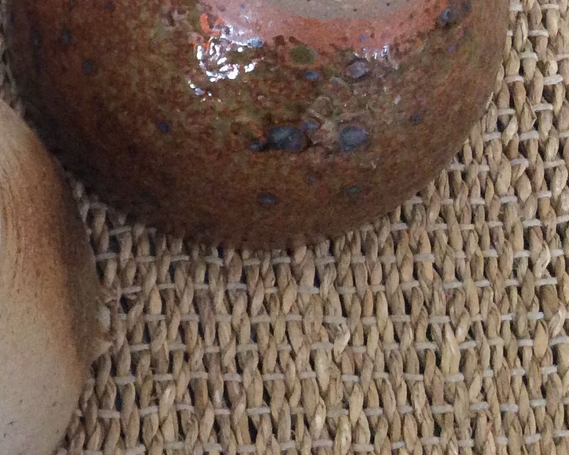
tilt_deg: -68.3
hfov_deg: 21.4
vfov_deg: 18.2
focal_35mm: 83
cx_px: -109
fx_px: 1398
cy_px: 62
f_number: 2.4
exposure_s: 1/25
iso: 200
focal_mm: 3.3
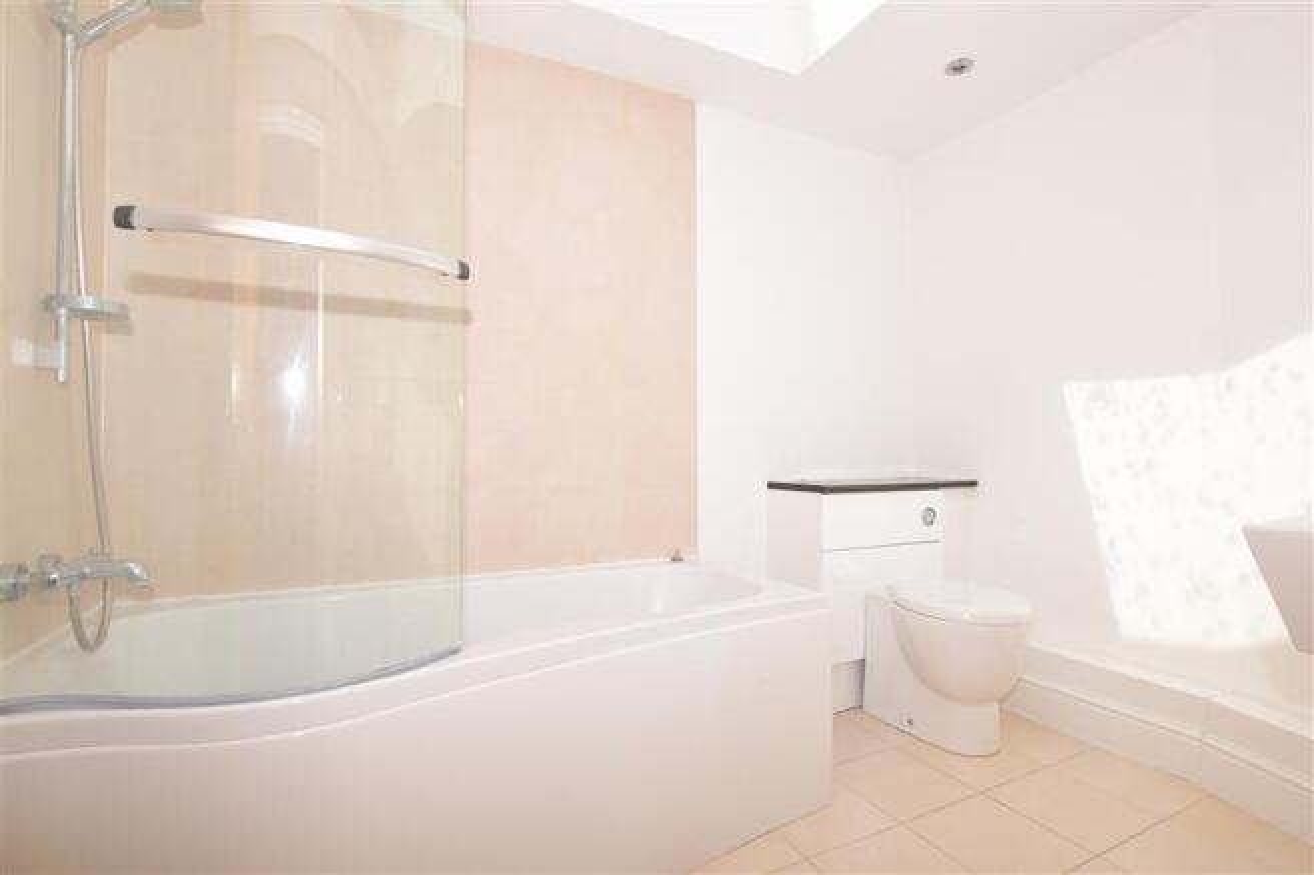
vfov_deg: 77.3
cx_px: 657
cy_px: 438
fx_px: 547
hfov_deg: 100.4
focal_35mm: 15
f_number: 11
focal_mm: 10
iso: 200
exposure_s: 1/200
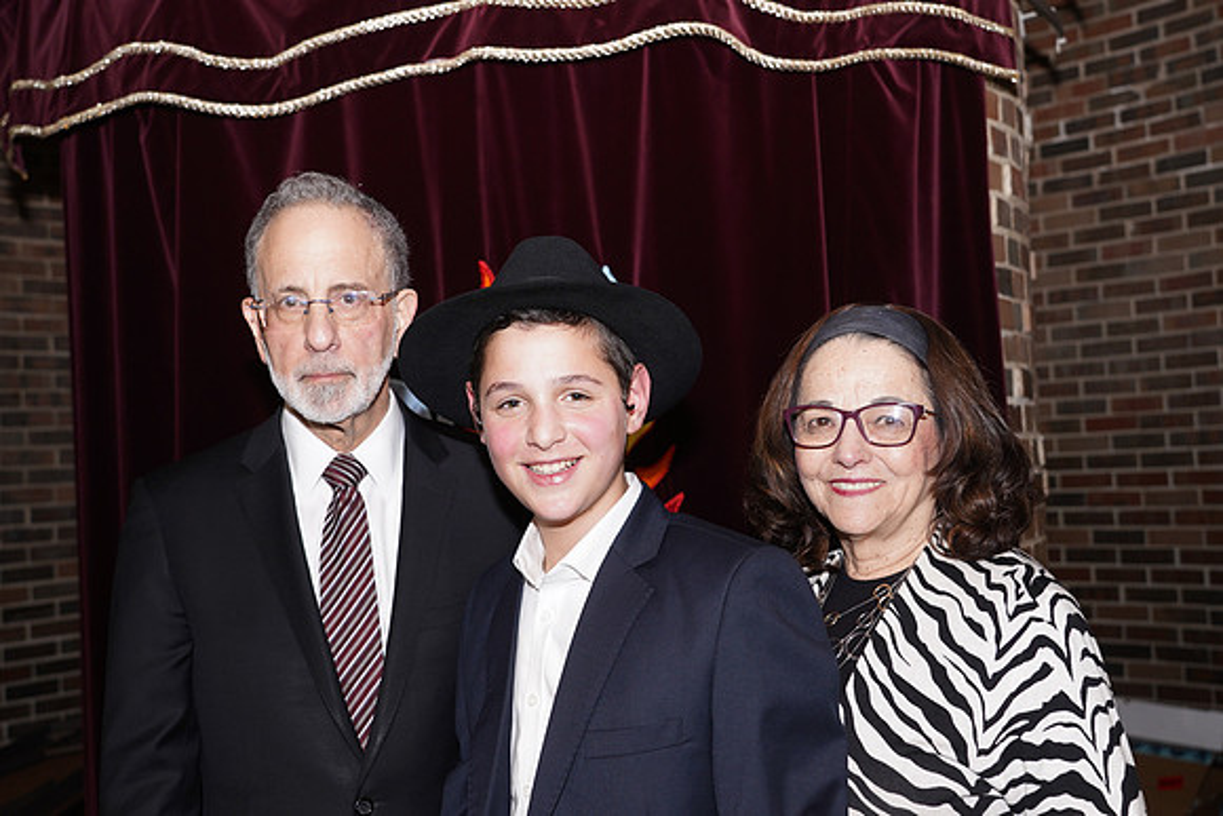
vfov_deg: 32.6
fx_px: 1393
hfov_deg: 47.4
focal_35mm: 41
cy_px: 408
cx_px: 612
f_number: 5
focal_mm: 41
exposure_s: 1/100
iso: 800
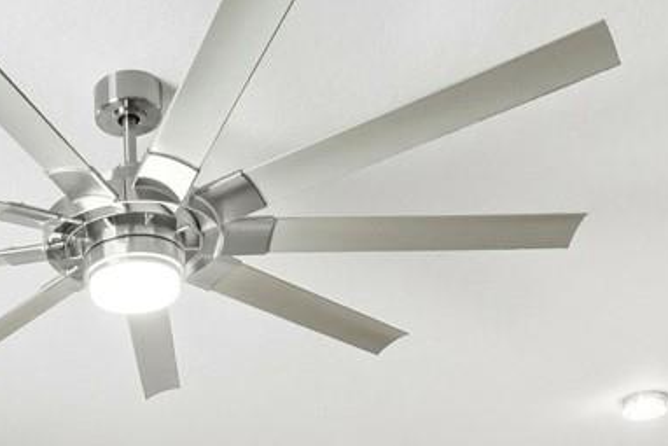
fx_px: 1244
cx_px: 91
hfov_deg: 29.1
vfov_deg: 16.0
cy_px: 889
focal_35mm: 67
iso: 2500
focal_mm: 16
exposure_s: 1/2500
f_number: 8
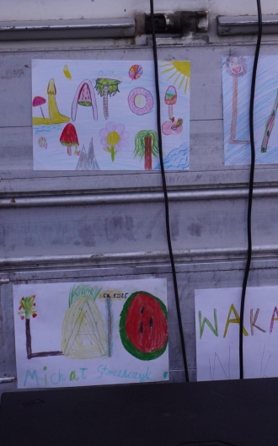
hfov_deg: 11.7
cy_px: 222
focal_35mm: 111
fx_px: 1347
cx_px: 267
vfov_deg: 18.8
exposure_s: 1/100
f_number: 5.6
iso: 1000
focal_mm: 48
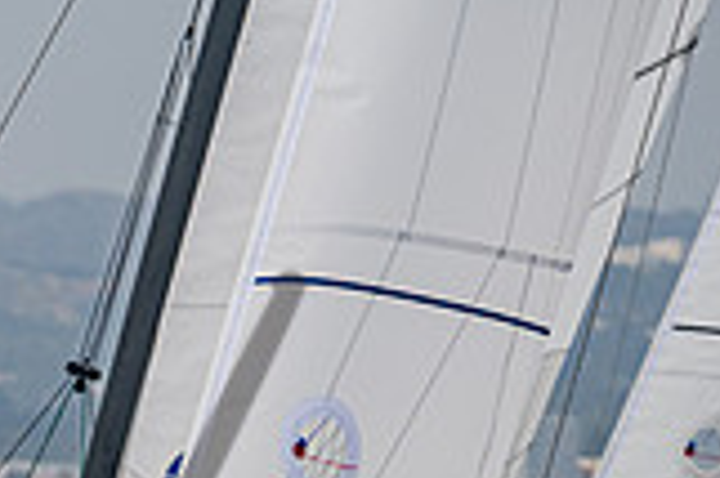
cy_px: 983
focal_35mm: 935
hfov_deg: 2.2
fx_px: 18681
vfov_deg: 1.5
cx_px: -17
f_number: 6.3
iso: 160
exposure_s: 1/1000
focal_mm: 200
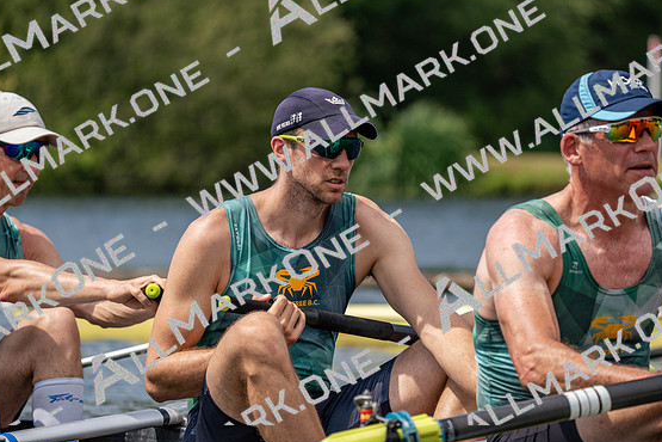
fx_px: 5075
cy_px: 220
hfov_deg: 7.5
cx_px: 334
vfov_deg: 5.0
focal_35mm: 276
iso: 250
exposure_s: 1/1600
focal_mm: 264
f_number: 5.6
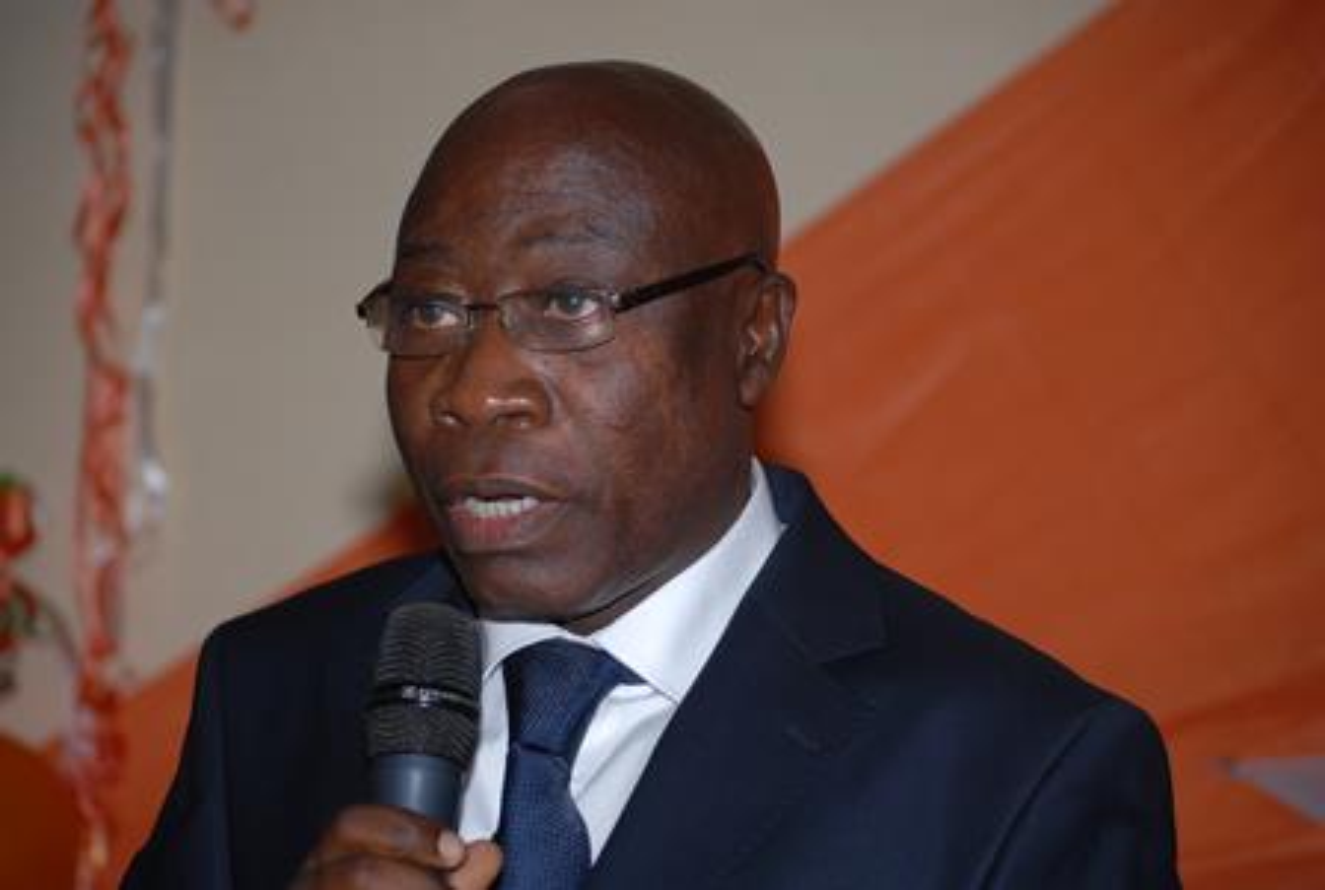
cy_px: 445
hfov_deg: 17.0
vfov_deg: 11.5
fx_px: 4427
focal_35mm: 120
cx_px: 662
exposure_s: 1/60
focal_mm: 80
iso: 100
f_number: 4.2
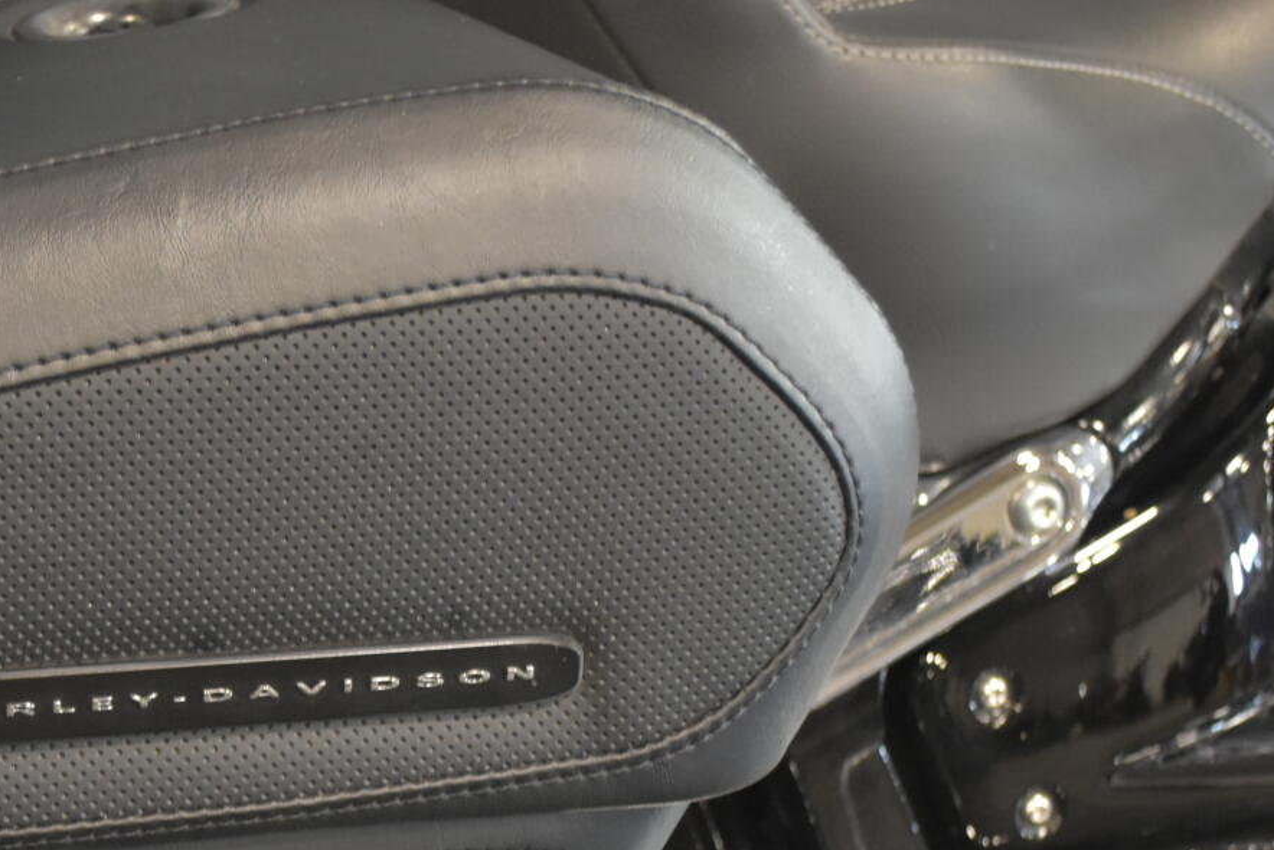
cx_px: -86
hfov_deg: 20.6
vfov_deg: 14.3
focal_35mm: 95
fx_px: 3363
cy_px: 754
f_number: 4.5
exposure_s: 1/20
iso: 1600
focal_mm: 28
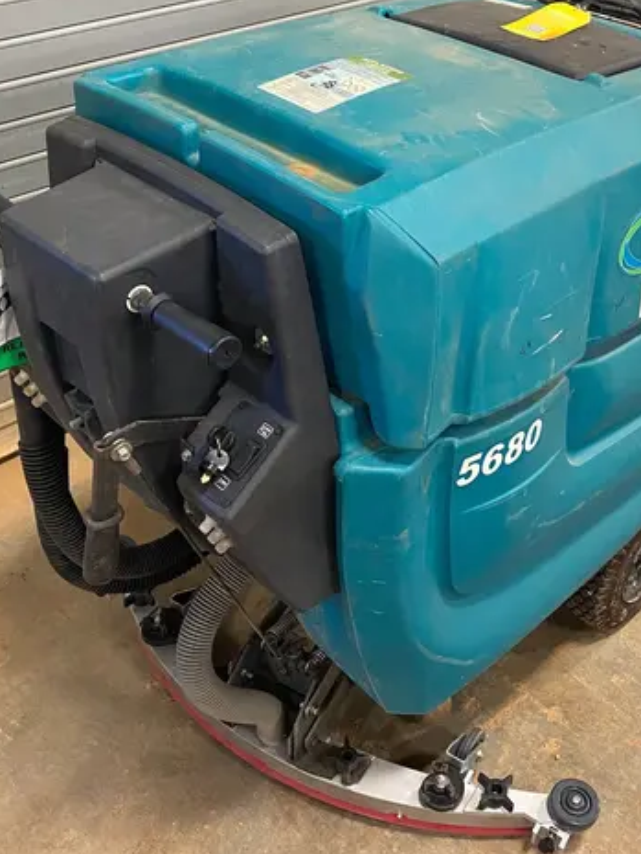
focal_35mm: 41
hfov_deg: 34.9
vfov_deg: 45.5
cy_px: 341
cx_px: 413
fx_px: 1012
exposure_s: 1/60
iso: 250
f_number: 1.8
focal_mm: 4.25
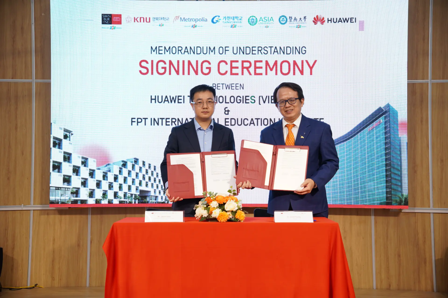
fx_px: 614
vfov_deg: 27.3
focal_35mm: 49
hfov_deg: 40.1
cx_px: 224
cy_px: 149
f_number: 4
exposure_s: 1/50
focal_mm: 32.9
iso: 200
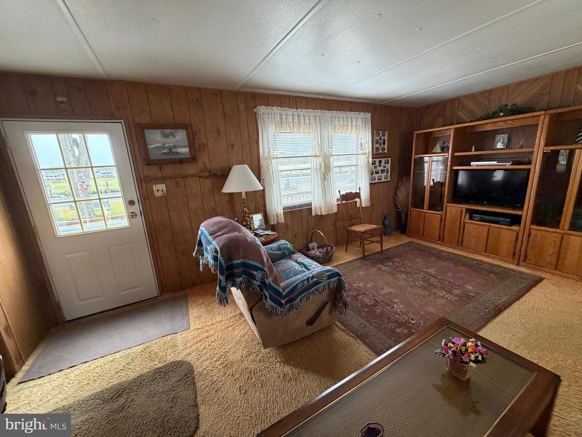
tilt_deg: -12.7
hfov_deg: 102.1
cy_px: 218
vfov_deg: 85.7
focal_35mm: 14
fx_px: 235
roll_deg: +3.3
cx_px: 291
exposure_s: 1/60
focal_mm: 2.22
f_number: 2.2
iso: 400
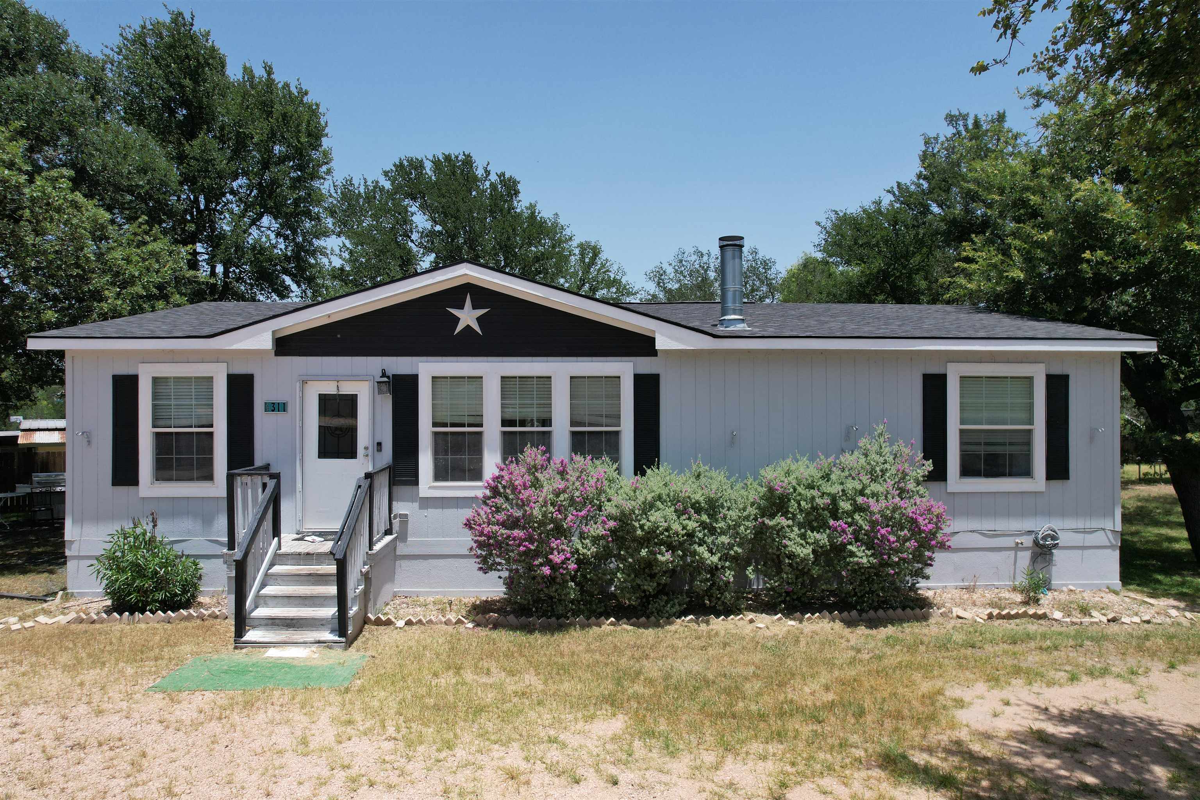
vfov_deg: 57.2
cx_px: 600
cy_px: 400
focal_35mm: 22
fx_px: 733
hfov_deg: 78.6
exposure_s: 1/2000
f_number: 2.8
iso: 110
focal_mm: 8.38
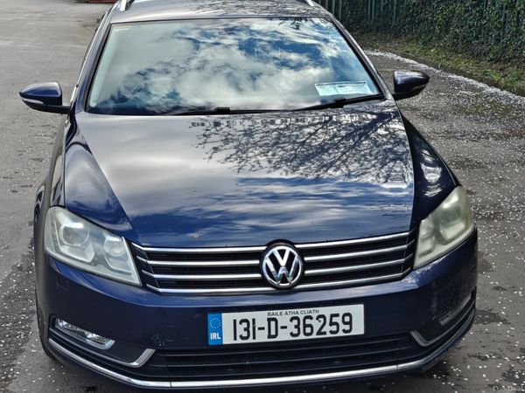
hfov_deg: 73.9
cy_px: 196
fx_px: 349
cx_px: 262
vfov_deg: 58.9
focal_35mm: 23
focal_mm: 6.06
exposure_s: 1/494
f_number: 1.6
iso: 80
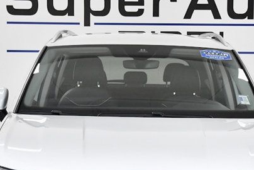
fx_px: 805
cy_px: 152
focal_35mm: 114
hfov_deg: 17.9
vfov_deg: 12.0
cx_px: 146
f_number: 5.6
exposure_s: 1/500
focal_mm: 30
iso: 2000
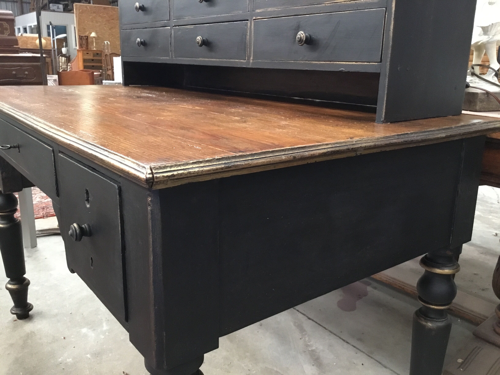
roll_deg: -0.5
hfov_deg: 58.4
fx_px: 448
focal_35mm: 31
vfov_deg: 45.4
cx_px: 250
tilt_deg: -15.3
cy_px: 188
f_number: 2.4
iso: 250
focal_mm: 3.3
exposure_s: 1/33
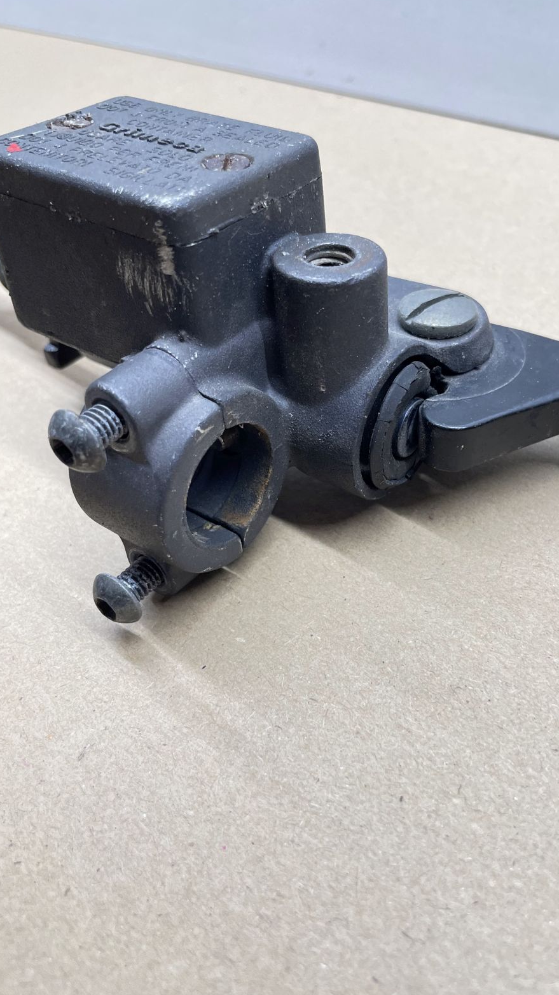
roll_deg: +6.3
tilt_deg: -43.7
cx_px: 365
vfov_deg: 66.1
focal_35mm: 29
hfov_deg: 39.8
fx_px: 764
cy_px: 500
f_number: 1.6
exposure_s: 1/100
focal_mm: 4.2
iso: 100
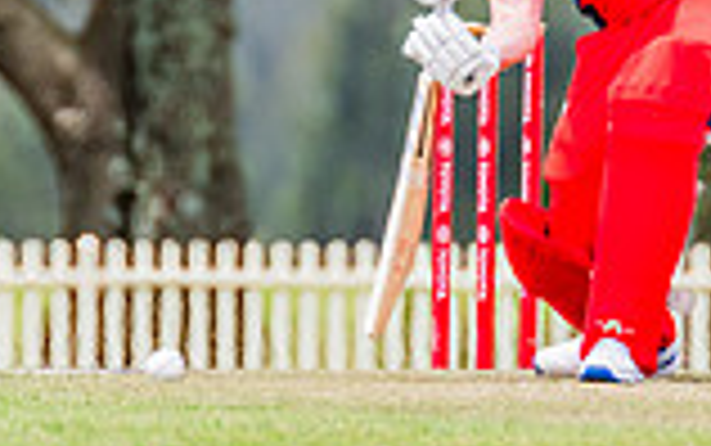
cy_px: -128
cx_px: 558
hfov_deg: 0.9
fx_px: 43843
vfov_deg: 0.6
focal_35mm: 2261
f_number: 9
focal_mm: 600
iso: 800
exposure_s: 1/1250
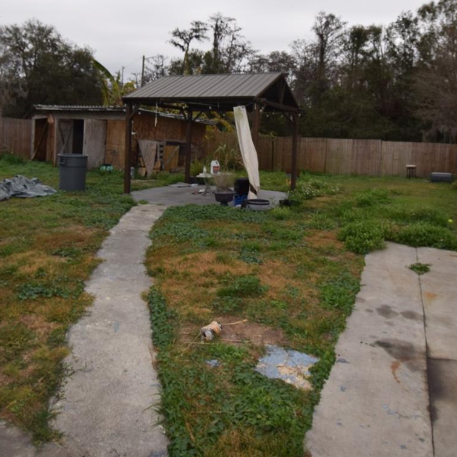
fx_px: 403
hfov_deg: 59.1
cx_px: 226
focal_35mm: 27
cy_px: 160
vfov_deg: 58.0
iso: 100
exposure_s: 1/200
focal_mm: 10
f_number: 9
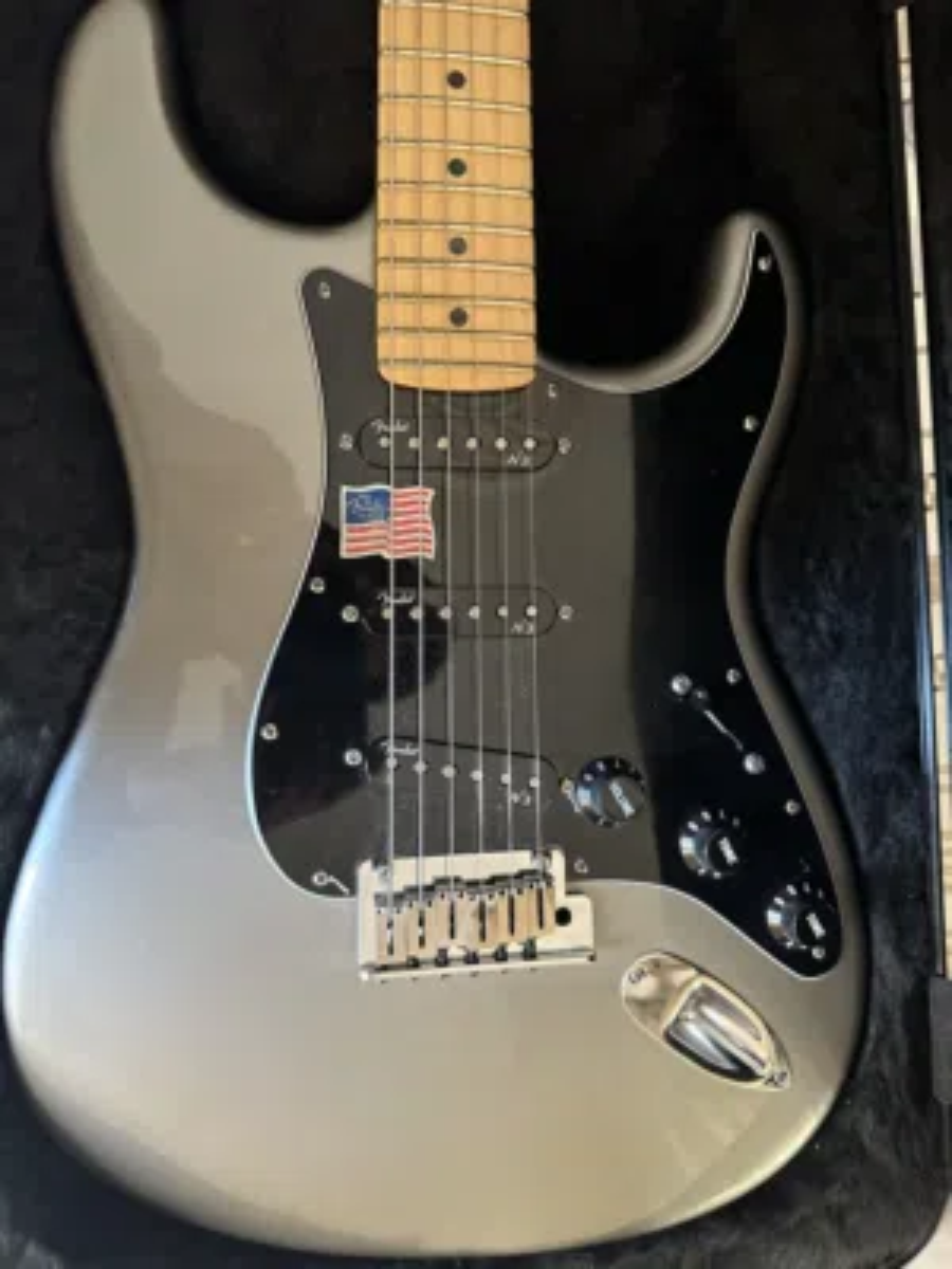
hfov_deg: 56.8
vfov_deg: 71.6
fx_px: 880
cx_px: 476
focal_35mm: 24
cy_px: 634
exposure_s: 1/46
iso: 1000
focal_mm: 6.86
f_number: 1.78
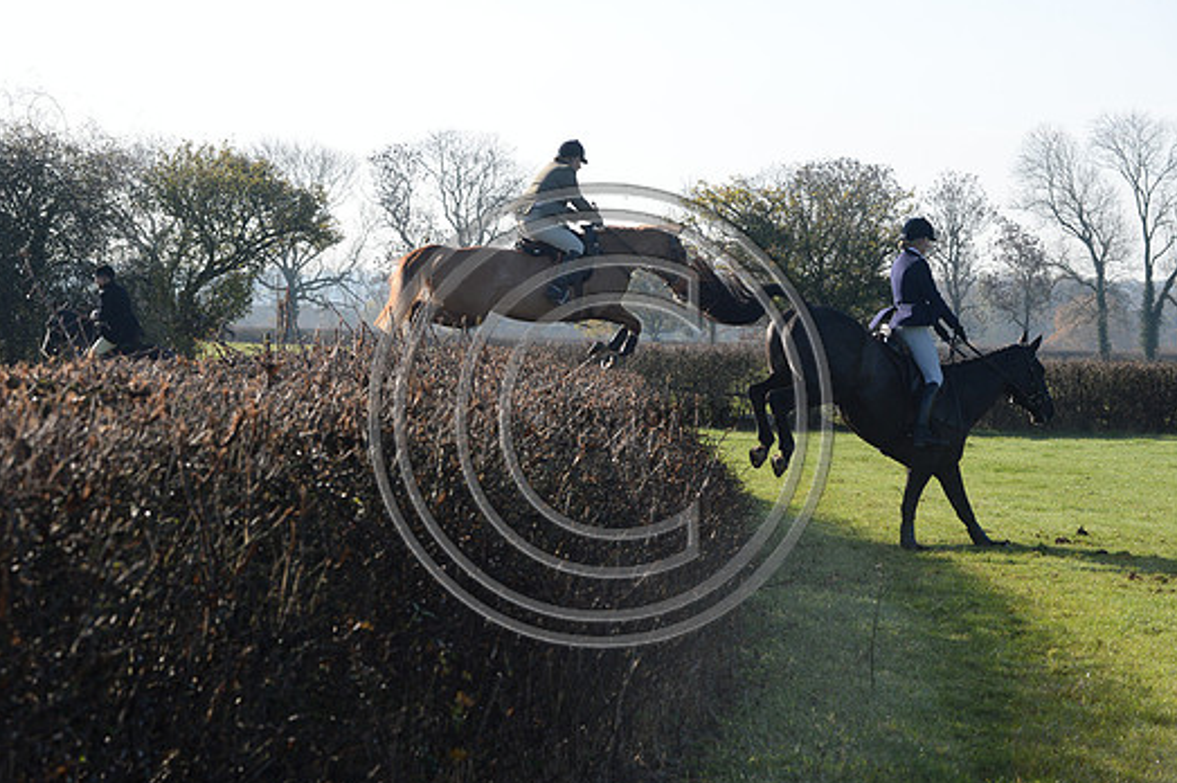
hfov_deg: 16.8
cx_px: 576
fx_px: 3986
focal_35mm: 122
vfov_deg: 11.2
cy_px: 385
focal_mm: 110
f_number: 7.1
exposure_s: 1/1250
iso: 1000
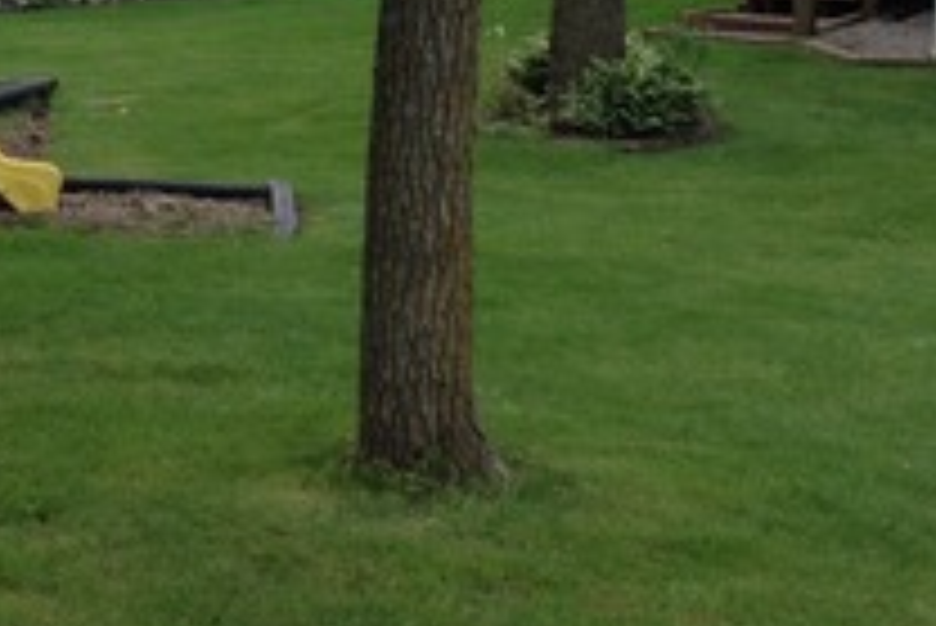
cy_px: -324
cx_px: 410
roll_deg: -3.4
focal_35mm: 112
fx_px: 2914
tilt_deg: +5.9
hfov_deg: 18.2
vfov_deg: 11.7
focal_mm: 4.28
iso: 50
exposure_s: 1/120
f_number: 2.4
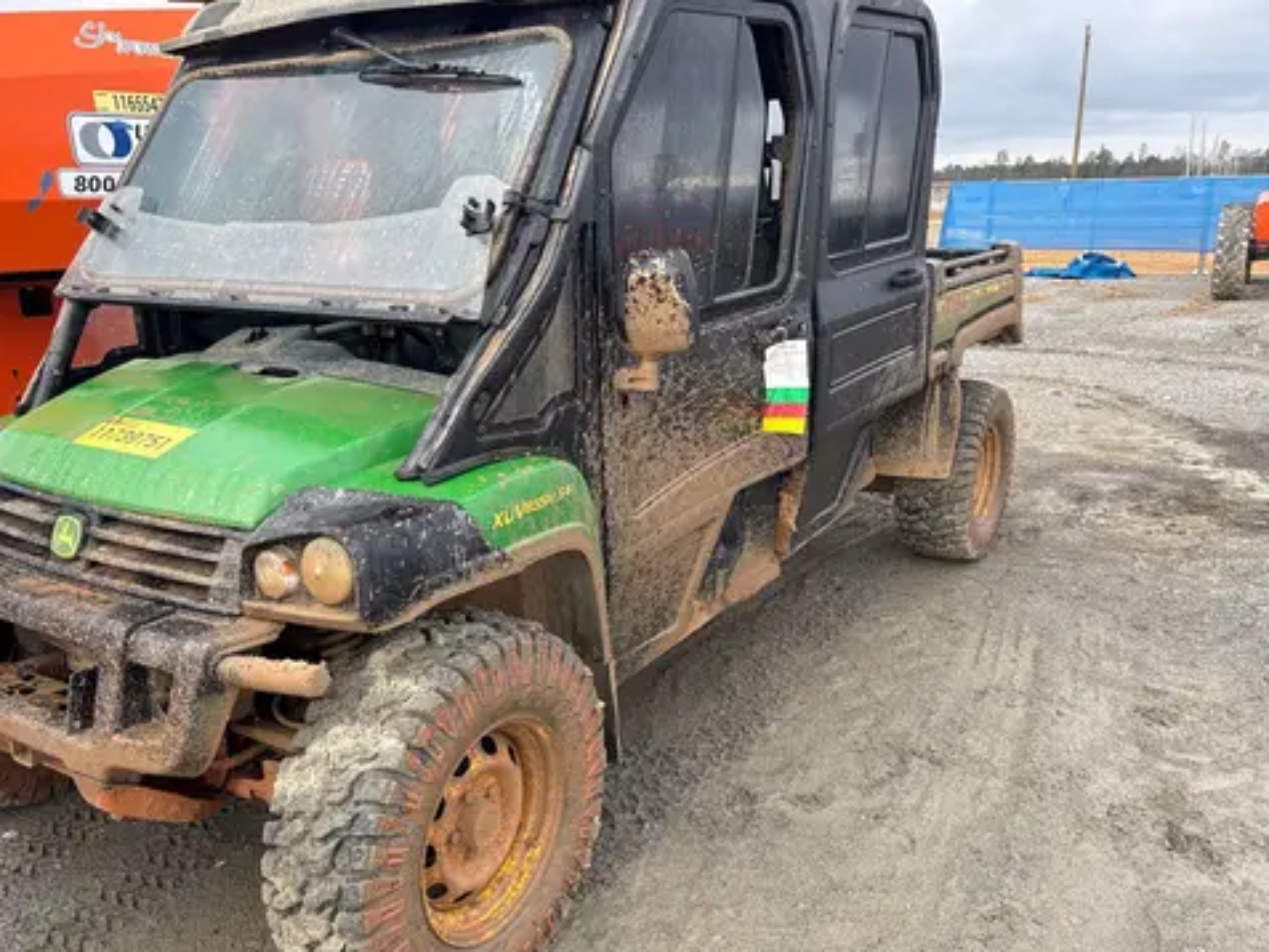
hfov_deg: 59.8
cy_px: 491
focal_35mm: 30
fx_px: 1100
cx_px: 569
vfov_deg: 46.8
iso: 50
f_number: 1.6
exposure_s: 1/408
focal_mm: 5.96
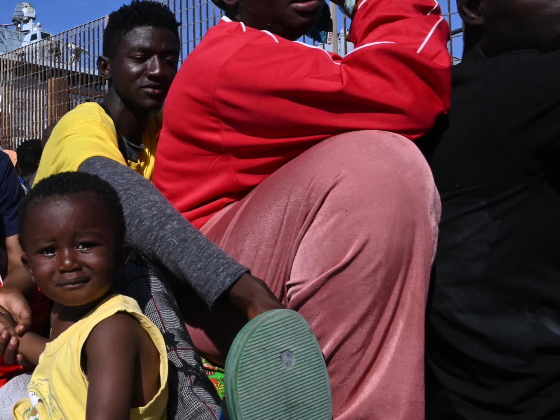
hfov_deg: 41.5
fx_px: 615
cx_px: -20
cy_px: 164
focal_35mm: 38
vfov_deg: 37.5
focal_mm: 14
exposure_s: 1/1000
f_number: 16
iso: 1000
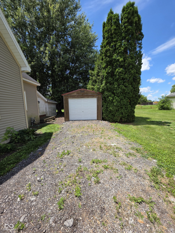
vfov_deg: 106.2
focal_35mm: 13
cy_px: 116
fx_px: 88
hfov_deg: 89.9
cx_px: 88
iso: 40
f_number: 1.9
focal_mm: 2.2
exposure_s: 1/1410
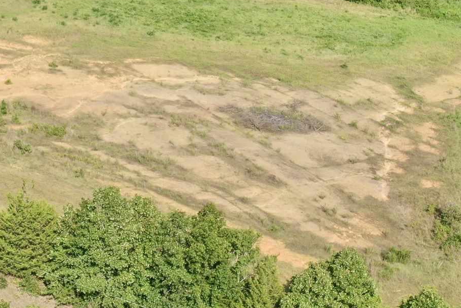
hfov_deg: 21.3
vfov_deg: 13.8
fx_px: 1217
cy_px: -97
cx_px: 138
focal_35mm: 95
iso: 100
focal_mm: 10.26
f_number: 6.3
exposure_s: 1/320
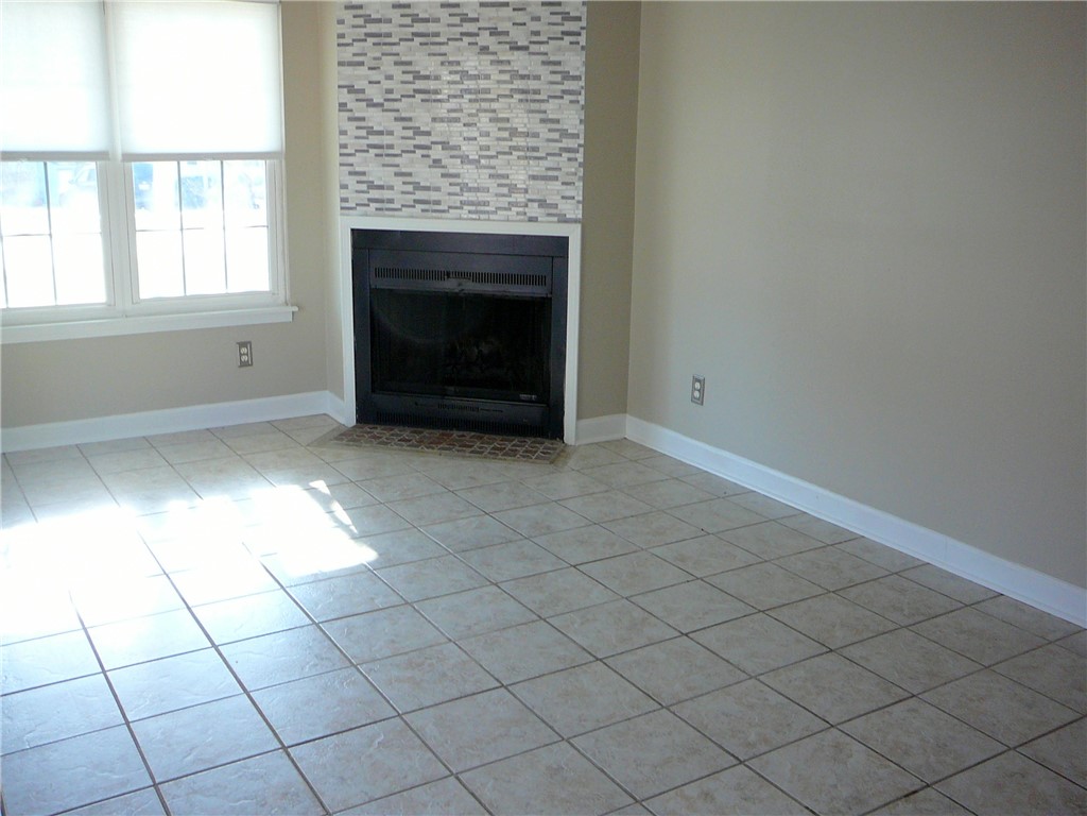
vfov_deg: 40.7
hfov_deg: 52.6
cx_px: 544
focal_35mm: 35
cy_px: 408
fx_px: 1099
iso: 125
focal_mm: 5.2
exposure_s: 1/30
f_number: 2.8
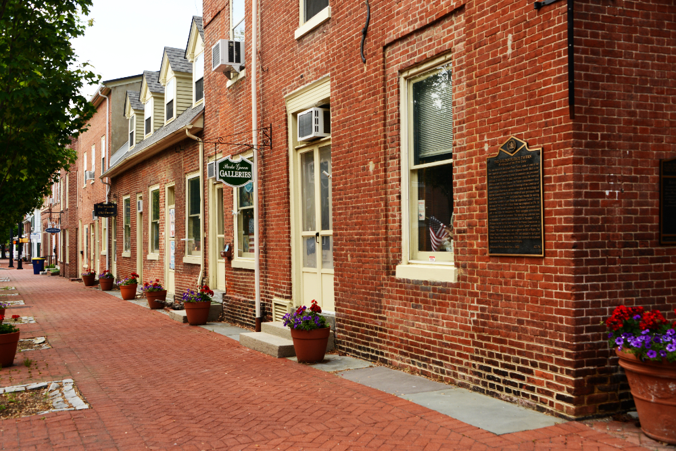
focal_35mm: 38
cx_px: 338
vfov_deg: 35.1
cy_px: 226
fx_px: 714
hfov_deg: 50.7
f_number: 5.6
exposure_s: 1/320
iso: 250
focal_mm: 38
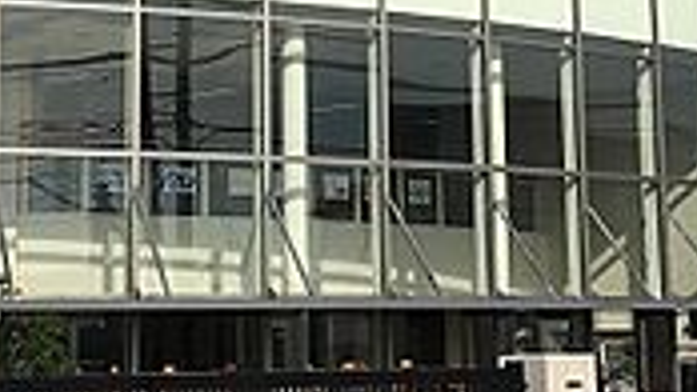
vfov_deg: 10.9
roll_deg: +0.4
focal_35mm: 109
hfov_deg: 19.6
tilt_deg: +12.6
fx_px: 2015
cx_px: 348
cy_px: -84
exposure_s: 1/1876
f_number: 2.2
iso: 25
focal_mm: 4.15
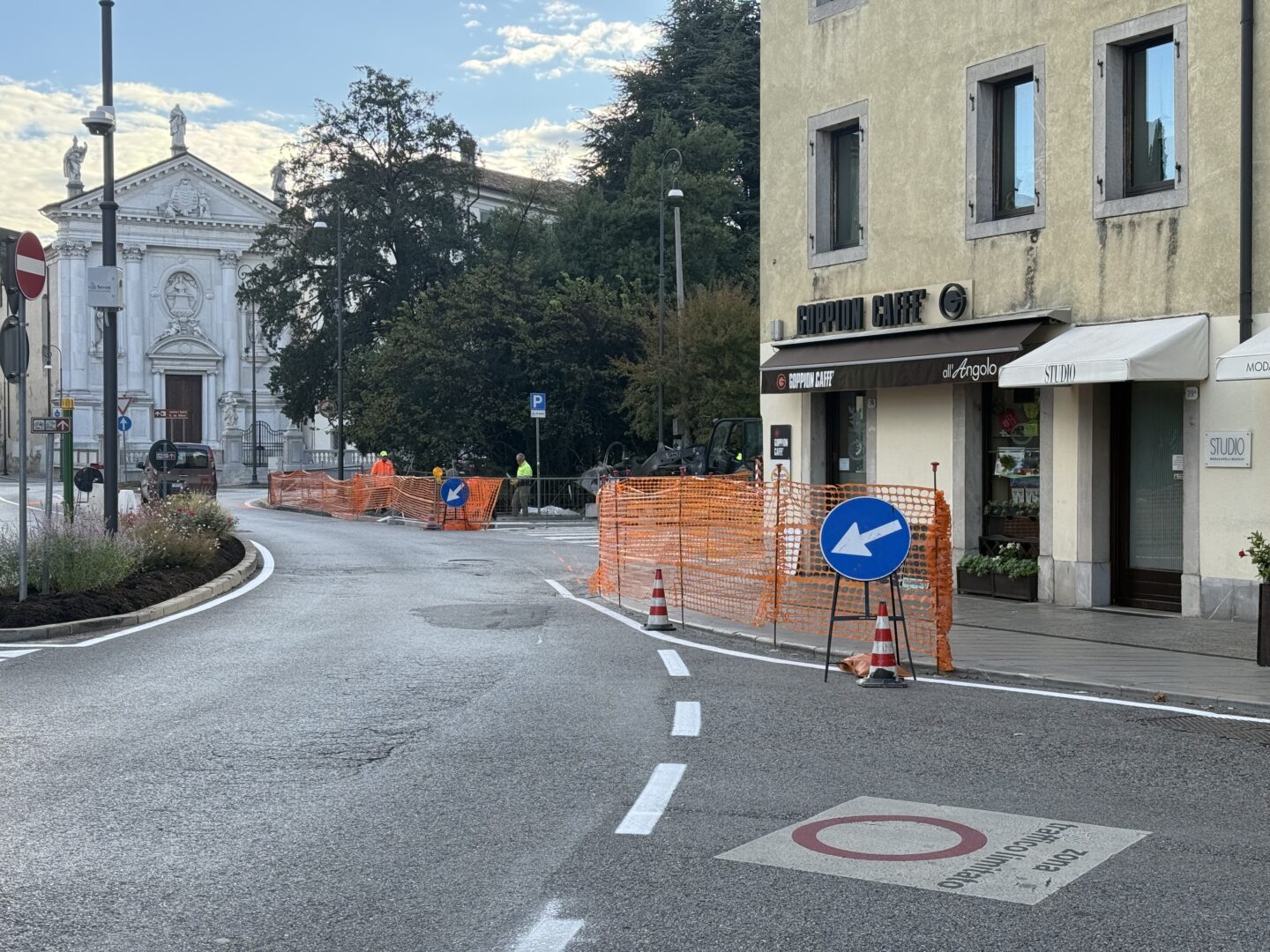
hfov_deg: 39.7
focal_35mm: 48
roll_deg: -0.2
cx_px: 635
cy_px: 476
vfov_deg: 30.3
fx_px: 1761
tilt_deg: -0.7
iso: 80
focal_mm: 6.76
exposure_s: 1/865
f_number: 1.78
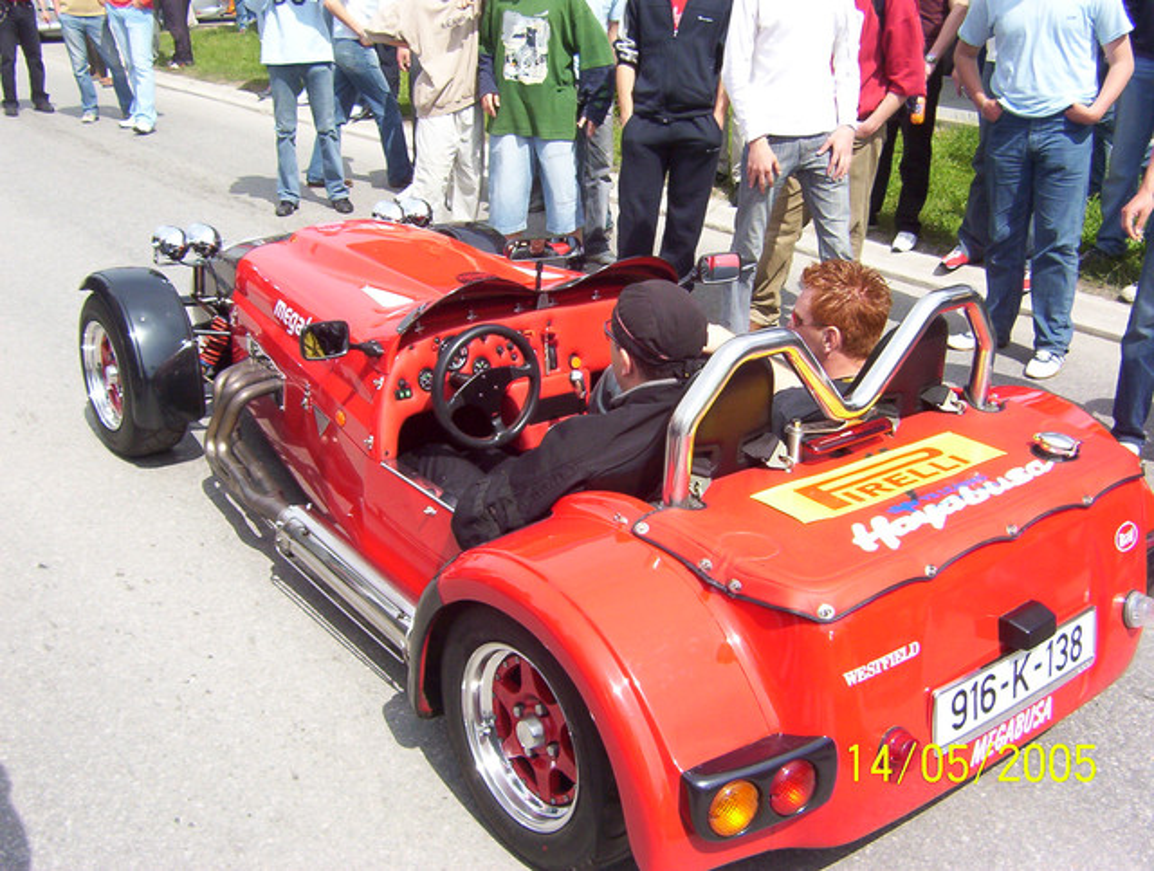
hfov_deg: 51.3
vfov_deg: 39.8
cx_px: 577
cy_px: 436
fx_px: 1203
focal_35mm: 36
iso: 100
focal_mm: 5.54
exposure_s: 1/445
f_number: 5.24
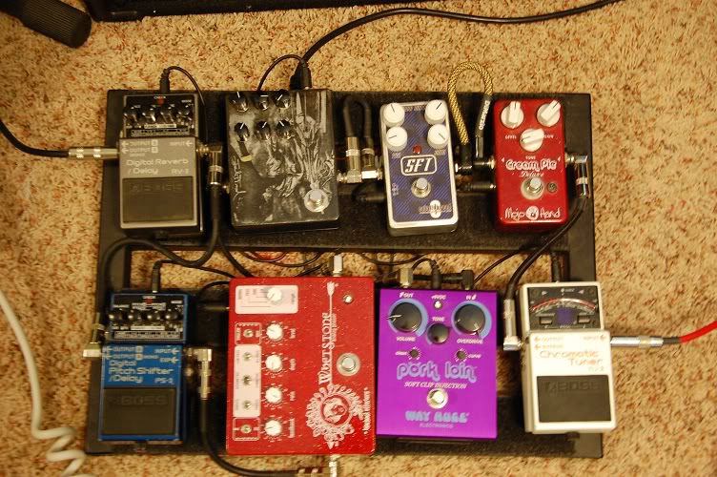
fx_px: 1134
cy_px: 238
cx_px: 358
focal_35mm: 57
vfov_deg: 23.7
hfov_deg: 35.1
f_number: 4.5
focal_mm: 38
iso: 800
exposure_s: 1/4
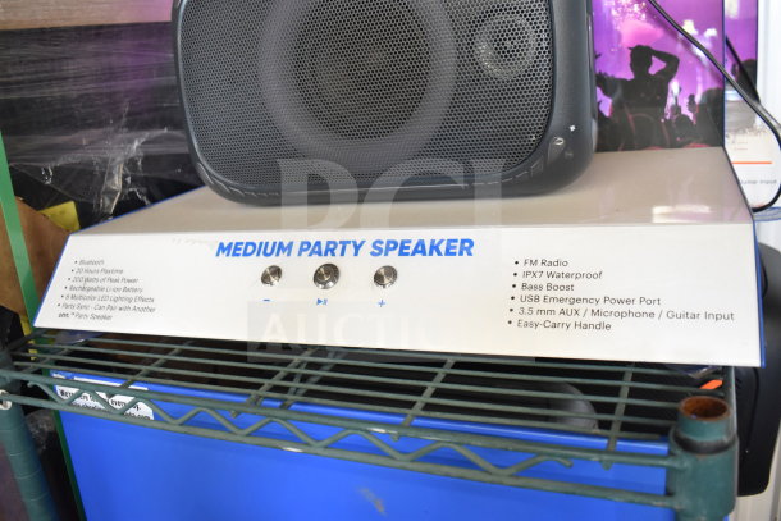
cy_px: 260
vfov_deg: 41.7
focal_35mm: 32
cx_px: 390
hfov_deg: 59.5
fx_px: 683
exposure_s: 1/30
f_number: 3.8
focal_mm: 21
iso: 1000
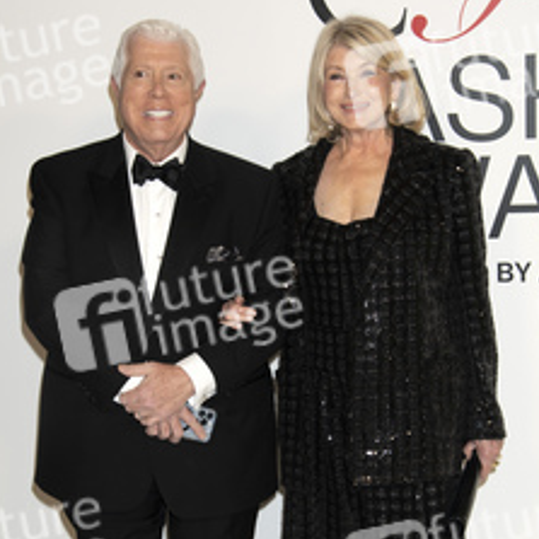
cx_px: 249
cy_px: 435
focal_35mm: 73
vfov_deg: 23.3
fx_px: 1286
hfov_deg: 23.7
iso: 400
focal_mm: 48
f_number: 5
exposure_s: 1/200
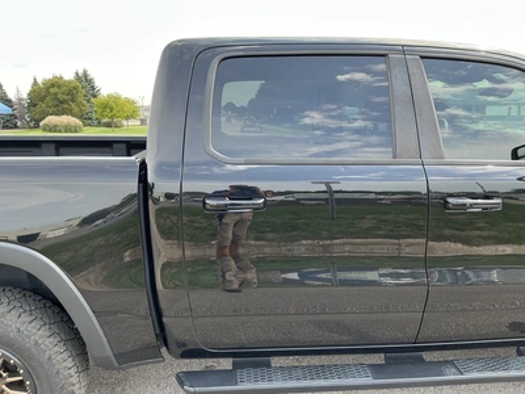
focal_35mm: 28
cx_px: 262
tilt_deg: -12.2
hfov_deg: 63.4
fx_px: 425
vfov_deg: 49.7
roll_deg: +1.0
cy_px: 197
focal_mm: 3
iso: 20
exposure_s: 1/200
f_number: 1.8
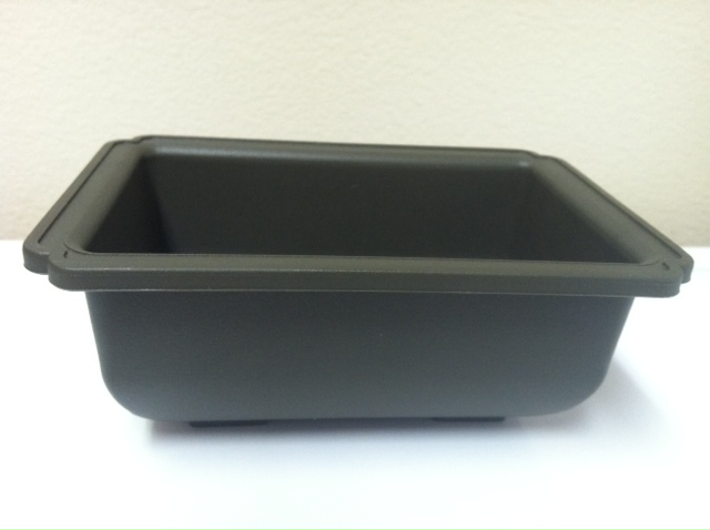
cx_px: 355
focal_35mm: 35
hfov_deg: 52.7
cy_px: 265
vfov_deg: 40.6
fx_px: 717
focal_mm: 3.85
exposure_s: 1/15
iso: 160
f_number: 2.8
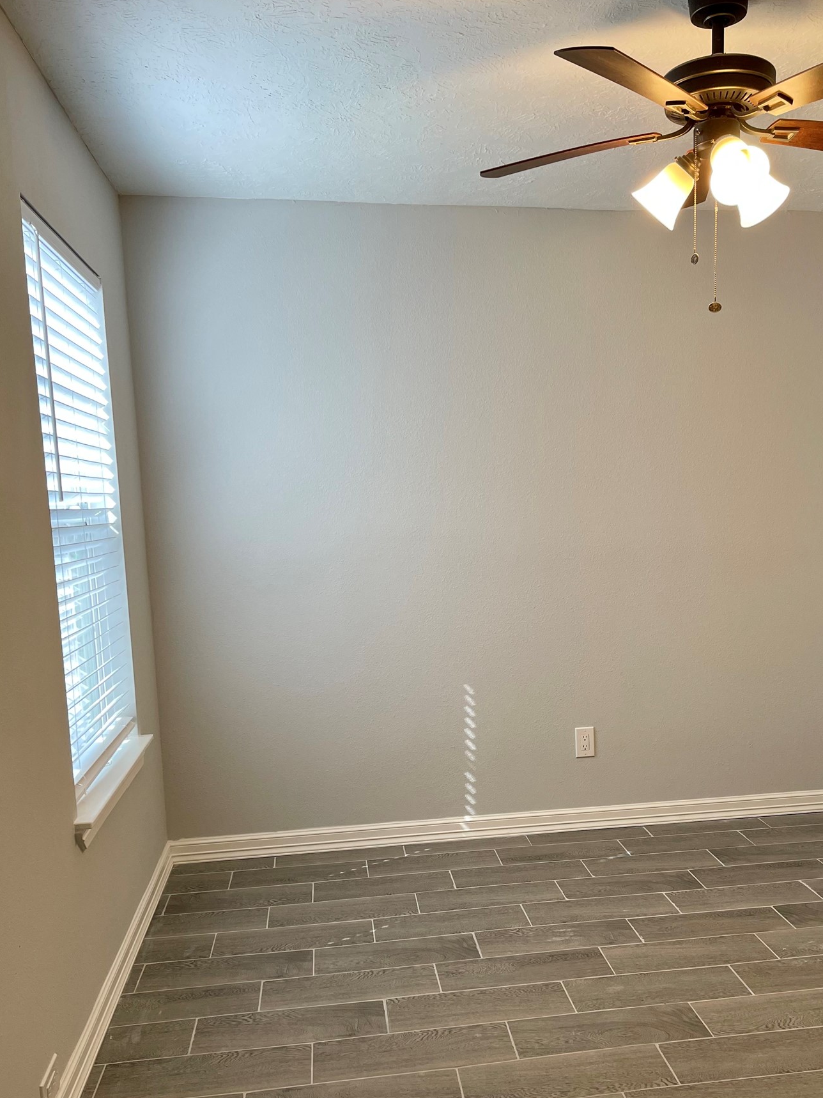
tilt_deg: -8.8
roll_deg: +1.4
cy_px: 636
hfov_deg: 45.3
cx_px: 477
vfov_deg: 58.1
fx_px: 983
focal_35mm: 31
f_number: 1.6
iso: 100
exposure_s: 1/120
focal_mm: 5.1
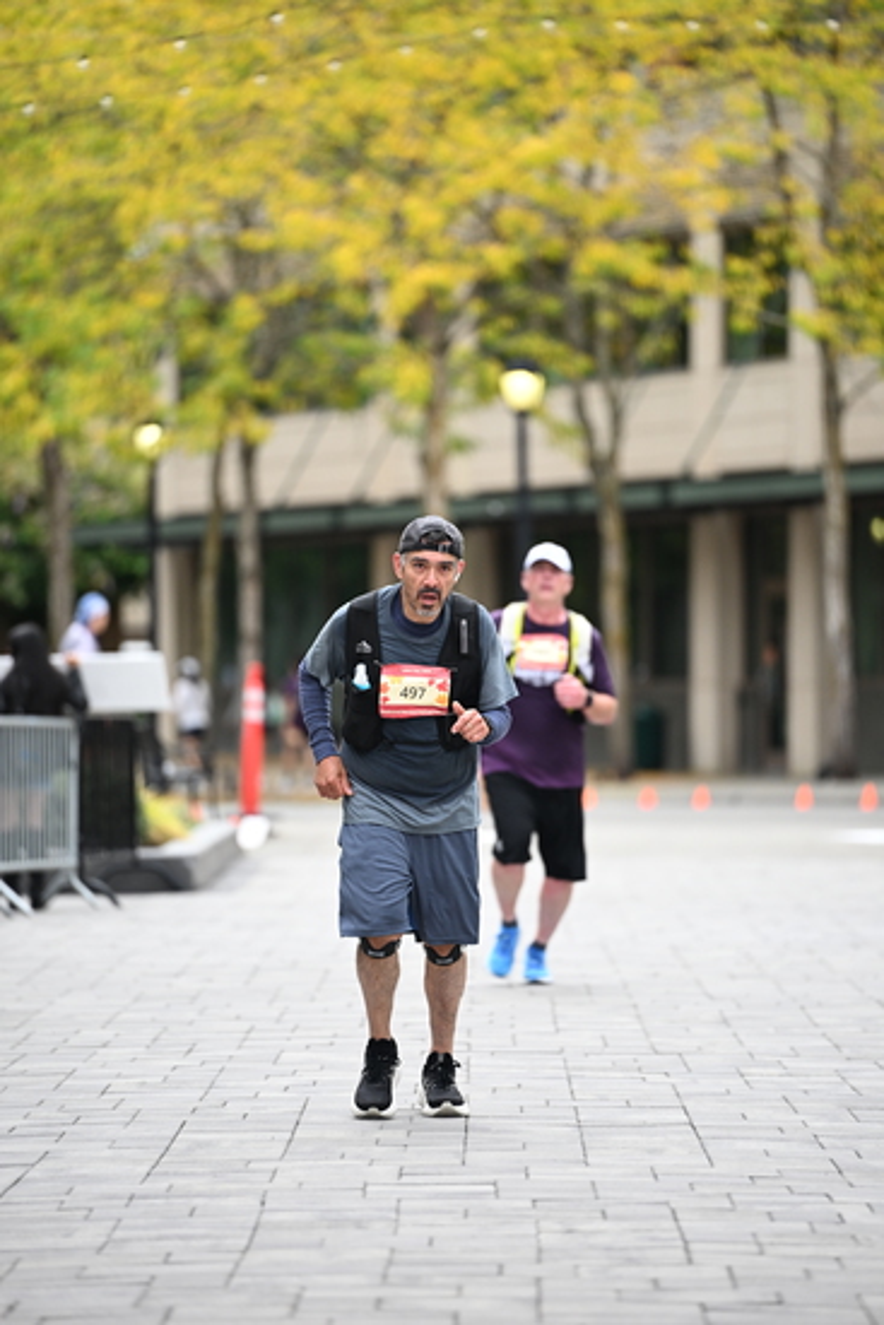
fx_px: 7361
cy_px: 662
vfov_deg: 10.3
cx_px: 442
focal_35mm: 200
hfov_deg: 6.9
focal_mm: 200
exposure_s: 1/1600
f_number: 2.8
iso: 640
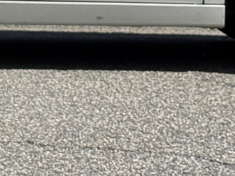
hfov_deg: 6.9
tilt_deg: +2.3
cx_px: -104
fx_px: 1921
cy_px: -200
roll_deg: -0.8
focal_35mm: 283
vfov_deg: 5.1
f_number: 1.78
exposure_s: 1/11364
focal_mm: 6.76
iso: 80
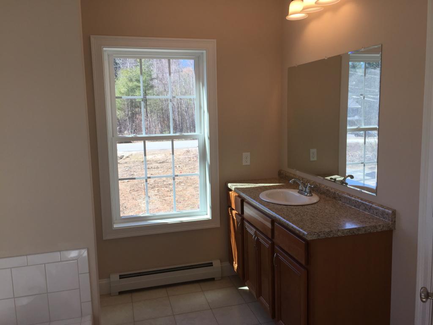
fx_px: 363
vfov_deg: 48.2
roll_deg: +1.3
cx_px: 216
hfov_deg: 61.7
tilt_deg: -7.6
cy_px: 162
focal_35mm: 29
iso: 32
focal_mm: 4.15
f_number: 2.2
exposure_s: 1/241
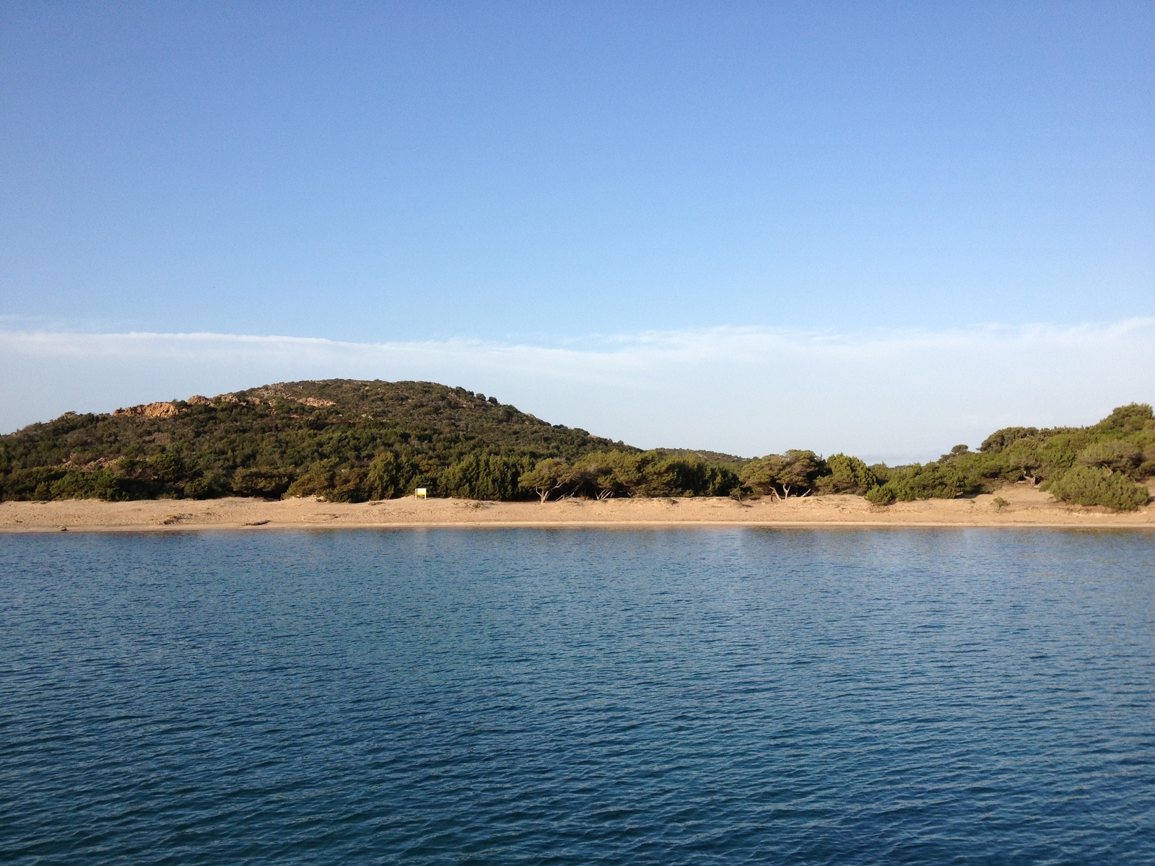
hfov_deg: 52.6
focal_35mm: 35
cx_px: 578
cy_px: 433
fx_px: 1168
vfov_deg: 40.7
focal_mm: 4.28
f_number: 2.4
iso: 64
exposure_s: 1/1126
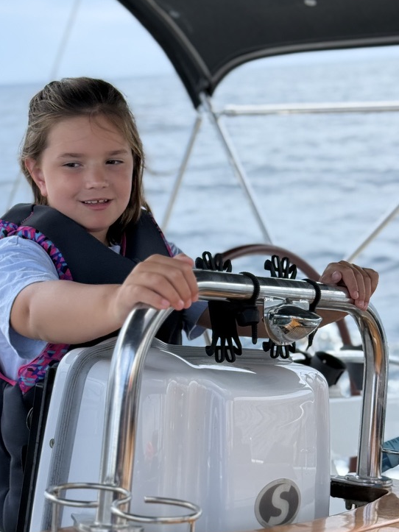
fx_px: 1045
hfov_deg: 21.6
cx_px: 152
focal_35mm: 68
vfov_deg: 28.5
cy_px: 299
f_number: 1.78
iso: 64
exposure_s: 1/2146
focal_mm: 6.76
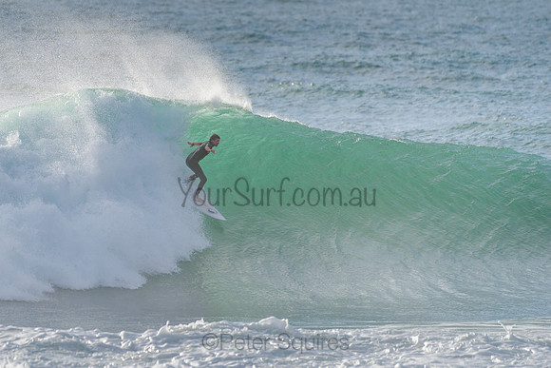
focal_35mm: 612
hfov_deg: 3.4
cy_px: 171
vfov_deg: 2.2
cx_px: 214
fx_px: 9373
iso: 250
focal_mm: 500
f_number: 5.6
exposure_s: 1/2000
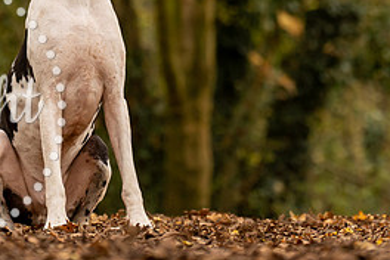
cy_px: -132
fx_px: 5492
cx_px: 85
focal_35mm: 507
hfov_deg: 4.1
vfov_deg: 2.7
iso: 500
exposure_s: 1/640
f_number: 2.8
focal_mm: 139
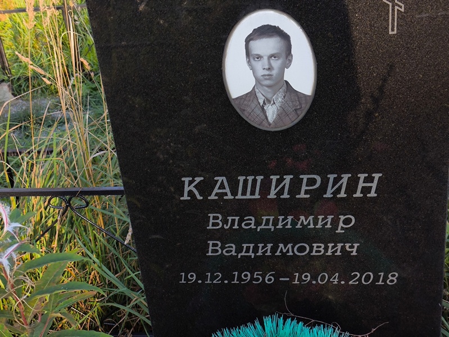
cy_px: 168
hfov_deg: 38.2
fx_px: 649
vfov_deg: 29.1
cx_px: 224
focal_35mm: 50
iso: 50
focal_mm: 4.71
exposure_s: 1/268
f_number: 1.7
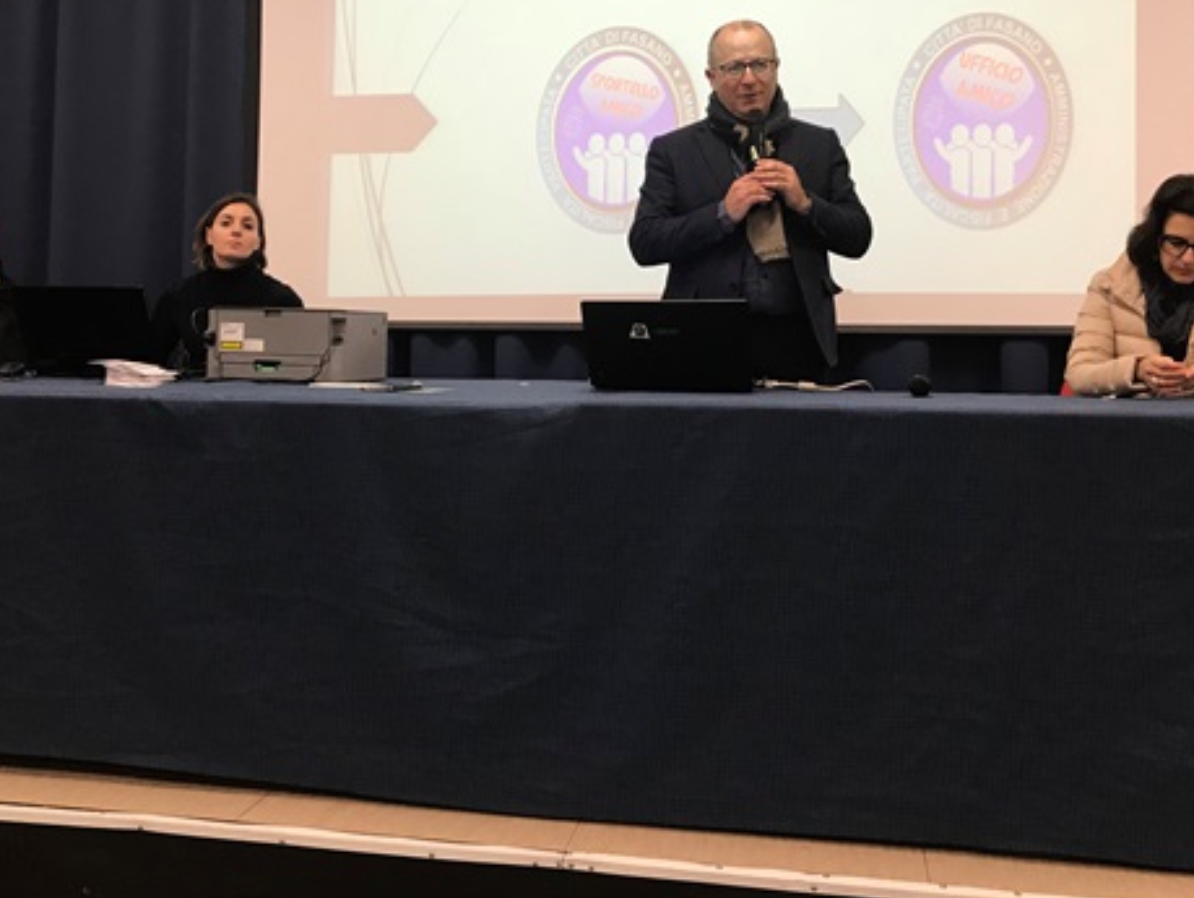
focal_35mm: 39
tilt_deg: +1.6
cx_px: 564
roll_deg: -0.9
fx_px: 1346
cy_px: 297
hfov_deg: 47.8
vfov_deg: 36.5
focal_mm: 3.99
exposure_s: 1/20
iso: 40
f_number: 1.8
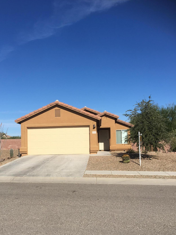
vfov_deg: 52.4
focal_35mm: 35
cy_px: 138
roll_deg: +0.5
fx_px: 237
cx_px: 72
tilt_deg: +3.0
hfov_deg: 40.5
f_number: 2.2
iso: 25
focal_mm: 4.15
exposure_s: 1/2481
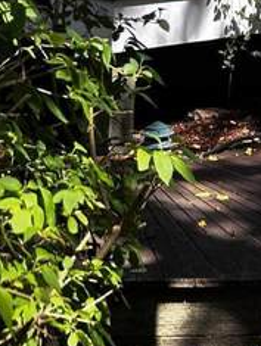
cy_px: -339
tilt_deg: +10.8
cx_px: 336
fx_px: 1063
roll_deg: -1.0
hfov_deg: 13.5
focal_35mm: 106
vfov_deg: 15.1
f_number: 1.5
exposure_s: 1/808
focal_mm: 5.7
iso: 50
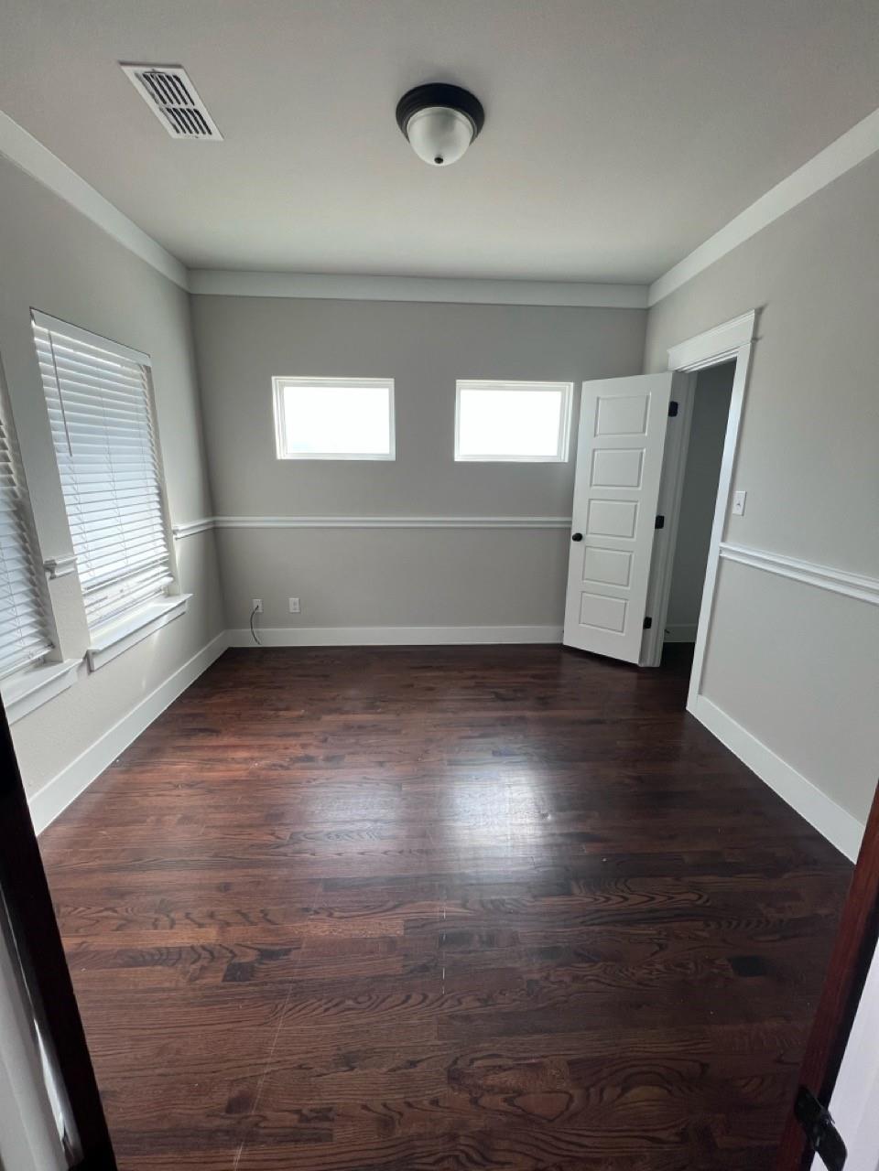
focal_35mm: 13
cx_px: 440
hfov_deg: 89.9
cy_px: 586
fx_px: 440
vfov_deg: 106.2
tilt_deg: -14.8
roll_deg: +0.4
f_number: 1.8
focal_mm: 1.57
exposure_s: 1/99
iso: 64
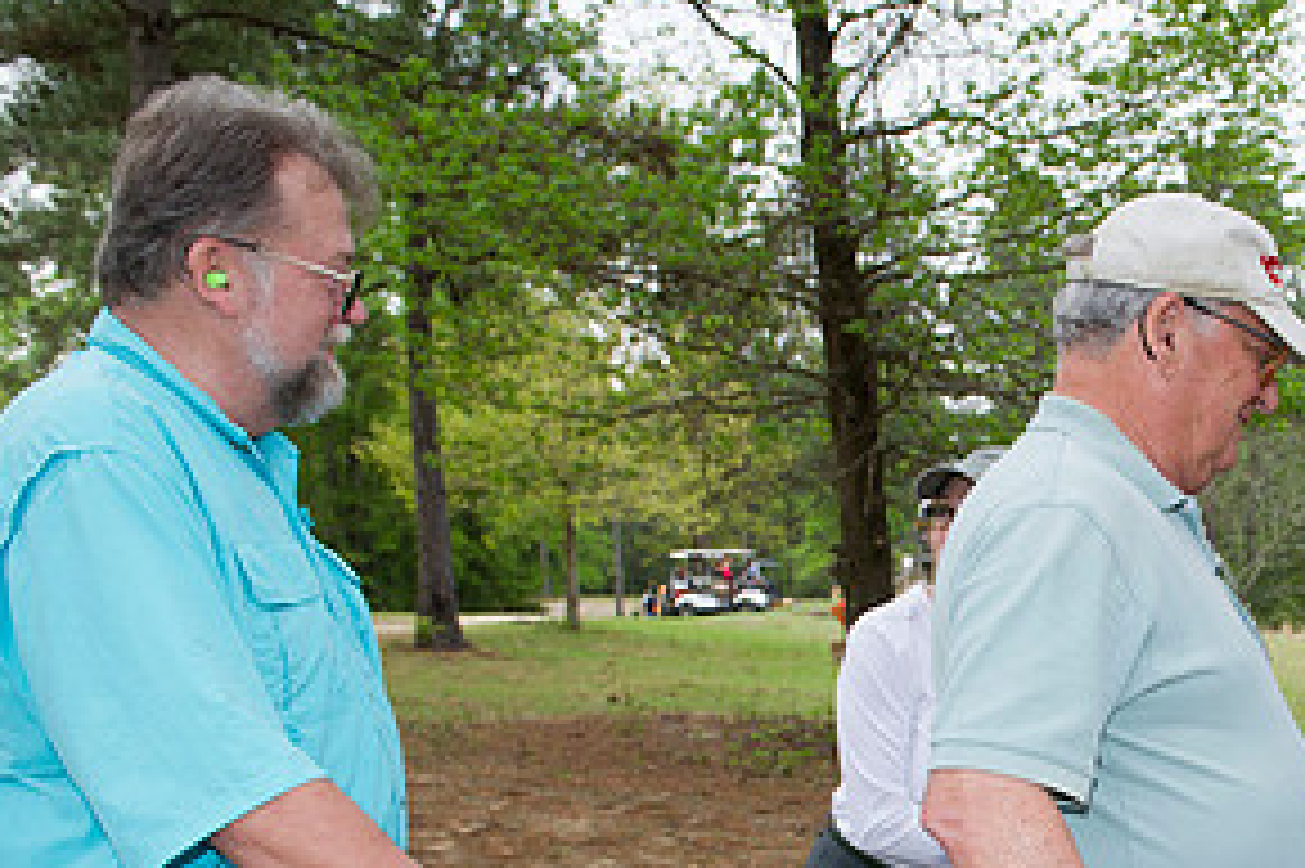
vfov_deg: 27.1
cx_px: 1192
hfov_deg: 38.1
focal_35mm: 48
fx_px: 1739
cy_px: 769
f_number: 5.6
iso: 320
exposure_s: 1/250
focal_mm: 24
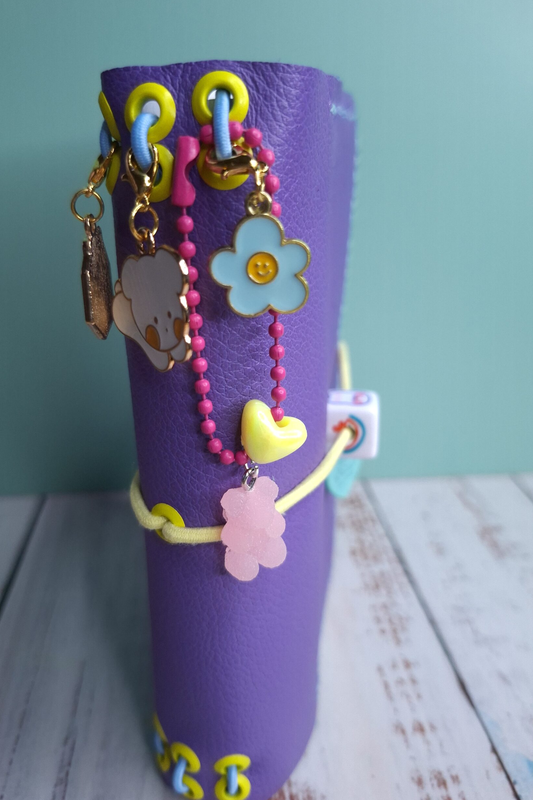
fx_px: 555
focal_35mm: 25
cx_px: 255
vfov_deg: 71.5
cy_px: 405
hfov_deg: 51.3
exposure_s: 1/180
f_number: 1.8
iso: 250
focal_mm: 5.54
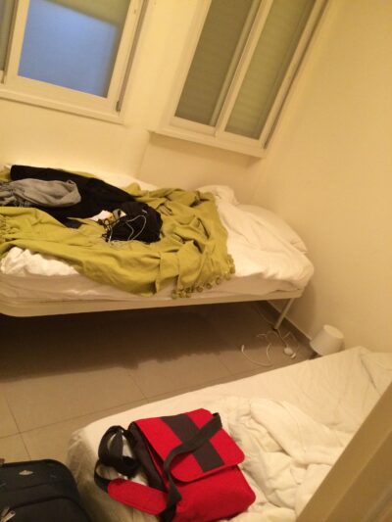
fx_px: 453
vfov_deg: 60.0
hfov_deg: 46.8
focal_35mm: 30
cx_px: 196
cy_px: 261
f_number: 2.2
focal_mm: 4.12
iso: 320
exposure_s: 1/30
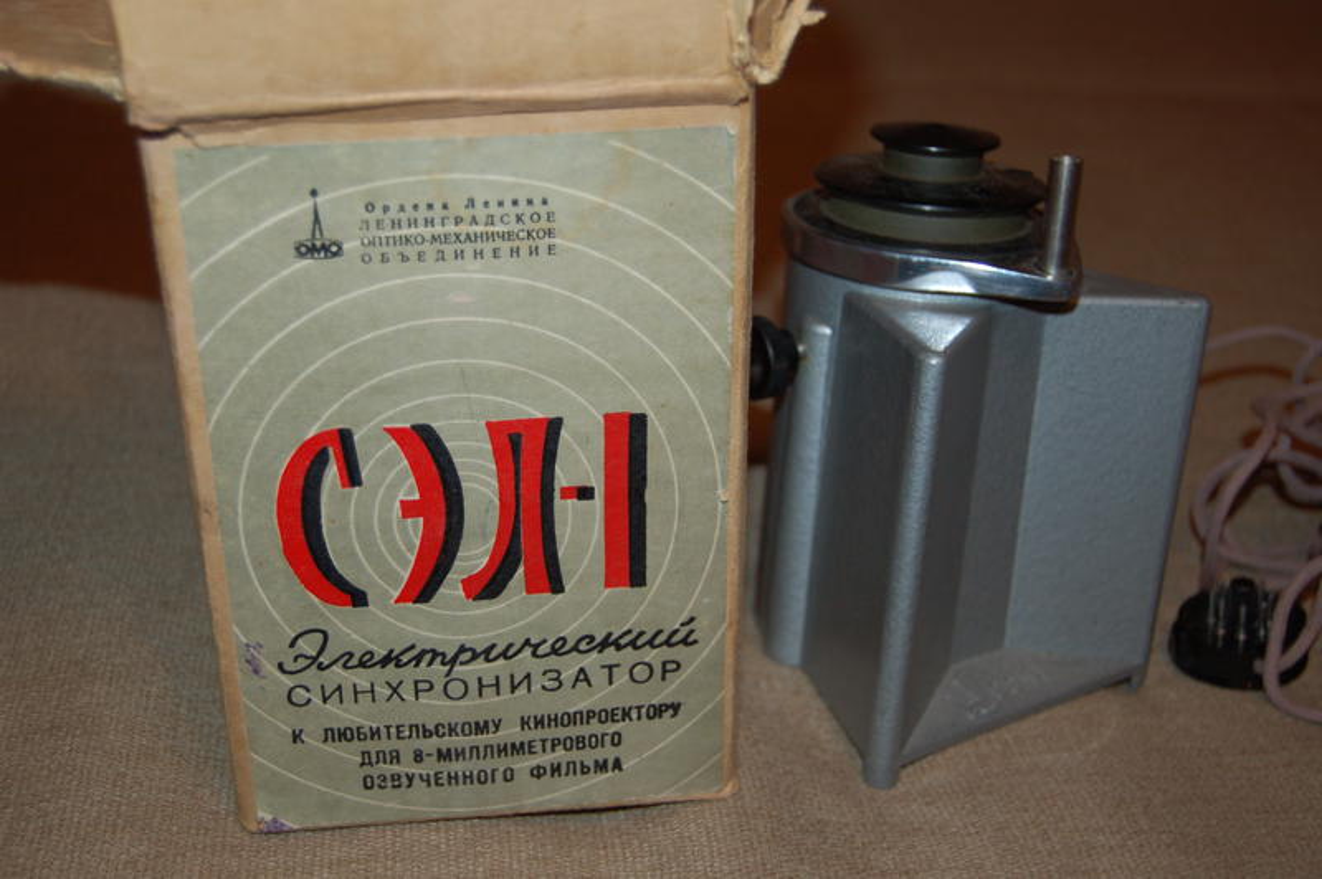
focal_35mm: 48
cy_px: 440
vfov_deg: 28.0
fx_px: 1761
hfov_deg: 41.1
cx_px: 661
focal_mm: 32
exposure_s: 1/60
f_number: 4.5
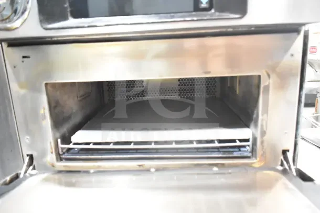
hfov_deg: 67.4
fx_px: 240
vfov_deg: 48.0
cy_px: 106
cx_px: 160
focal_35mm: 27
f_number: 3.5
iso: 4500
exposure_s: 1/30
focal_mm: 18
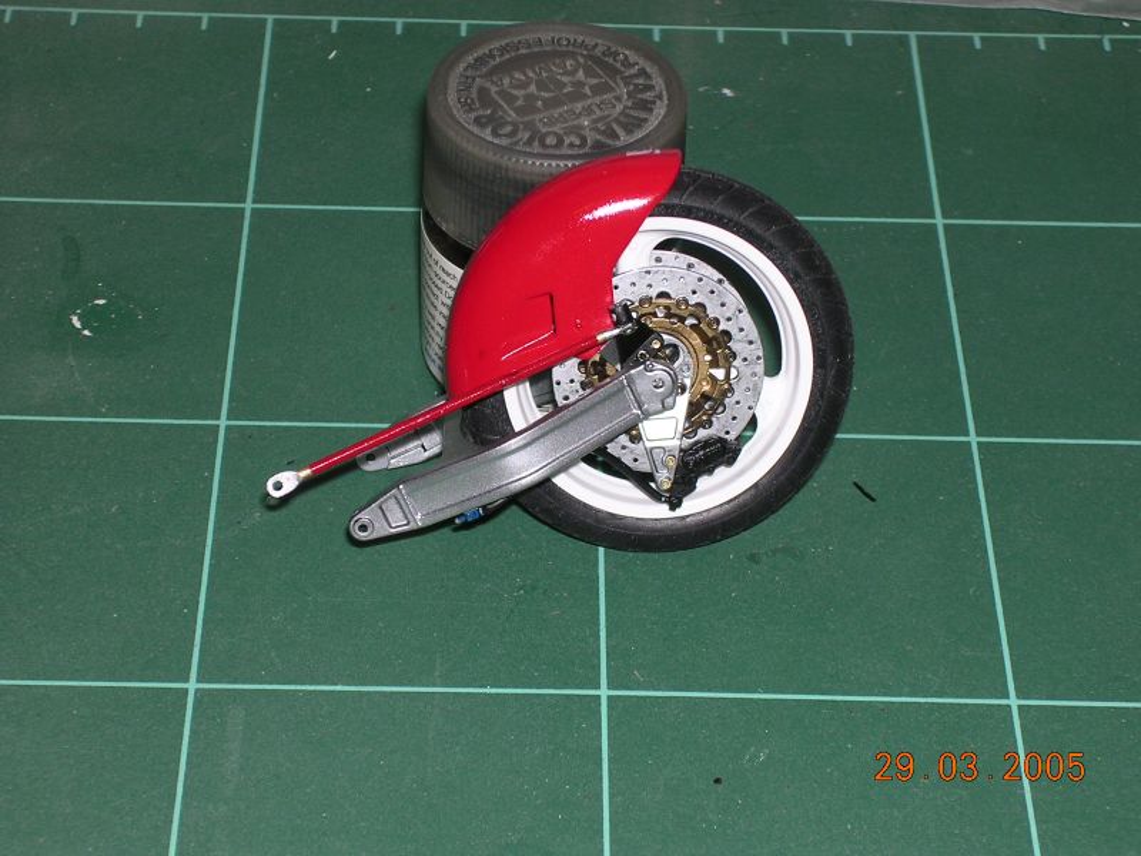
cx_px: 570
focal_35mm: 115
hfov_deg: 17.1
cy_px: 428
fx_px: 3791
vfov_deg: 12.9
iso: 100
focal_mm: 17.4
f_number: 4.9
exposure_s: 1/60.1
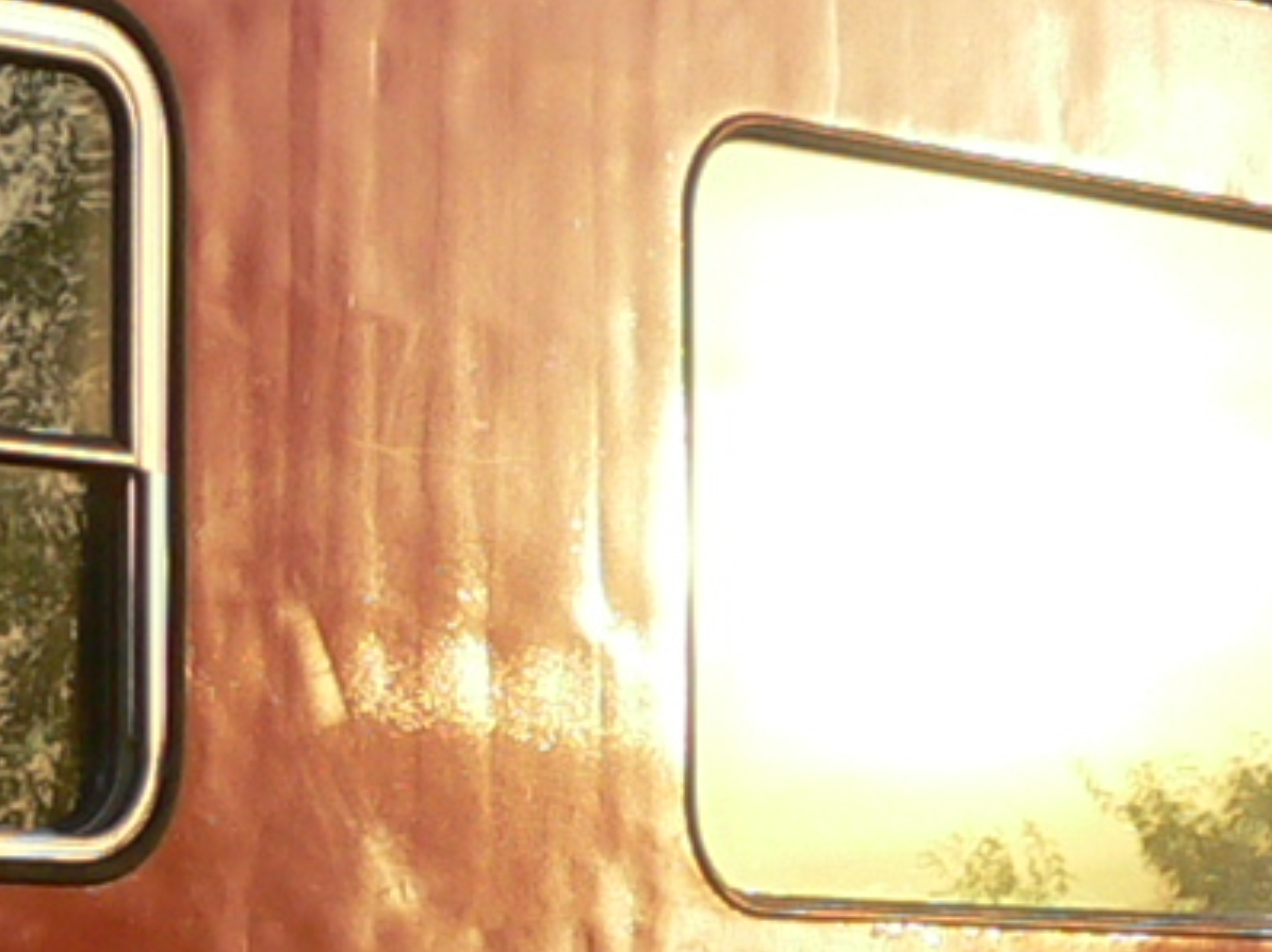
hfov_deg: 9.2
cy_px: 958
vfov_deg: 7.0
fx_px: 7749
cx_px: 1819
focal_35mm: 211
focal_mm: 6.8
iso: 80
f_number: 3.1
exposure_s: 1/400
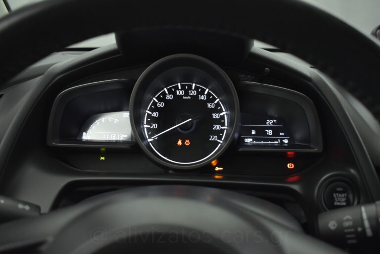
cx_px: 190
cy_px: 127
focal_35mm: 33
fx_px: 349
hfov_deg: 57.2
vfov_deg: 40.0
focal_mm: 22
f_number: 3.8
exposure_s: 1/80
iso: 1600
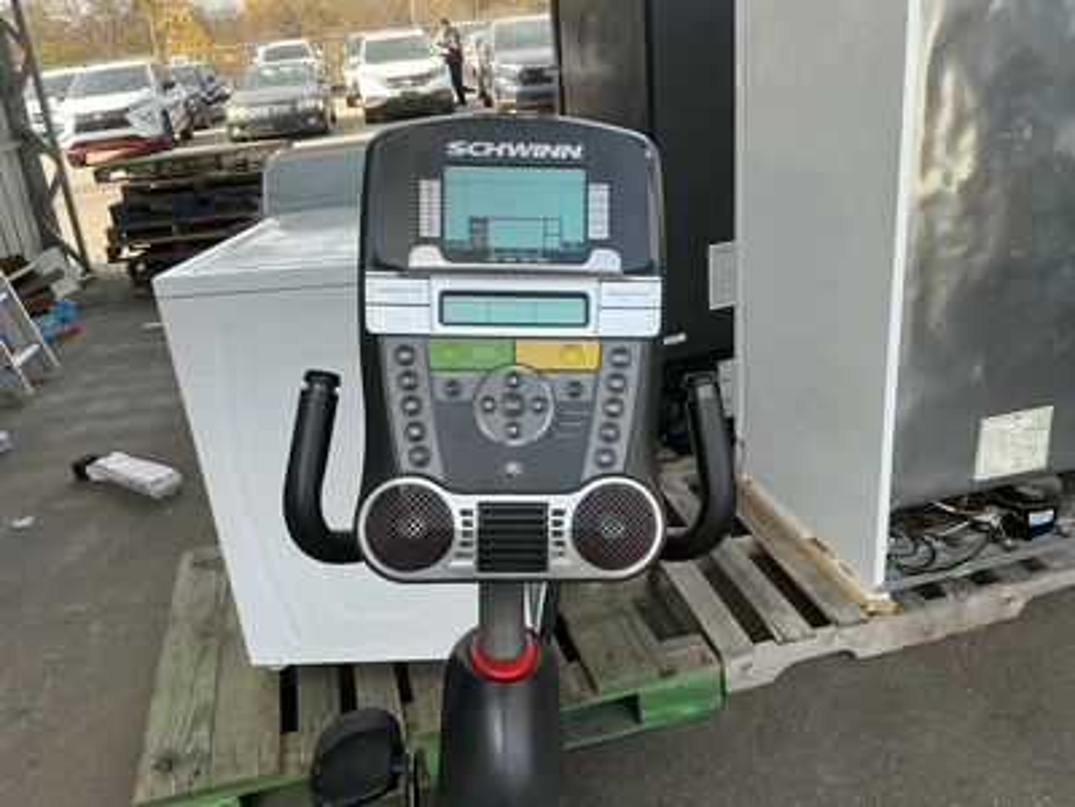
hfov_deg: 63.4
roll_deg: +5.4
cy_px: 404
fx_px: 870
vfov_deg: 49.7
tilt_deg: -21.8
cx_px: 538
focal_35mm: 28
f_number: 1.8
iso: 20
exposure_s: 1/223
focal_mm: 3
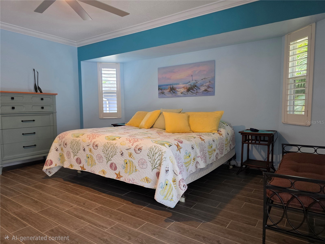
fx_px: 216
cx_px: 162
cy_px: 122
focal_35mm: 23
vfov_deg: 58.9
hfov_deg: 73.9
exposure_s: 1/120
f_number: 1.7
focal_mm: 6.3
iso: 320
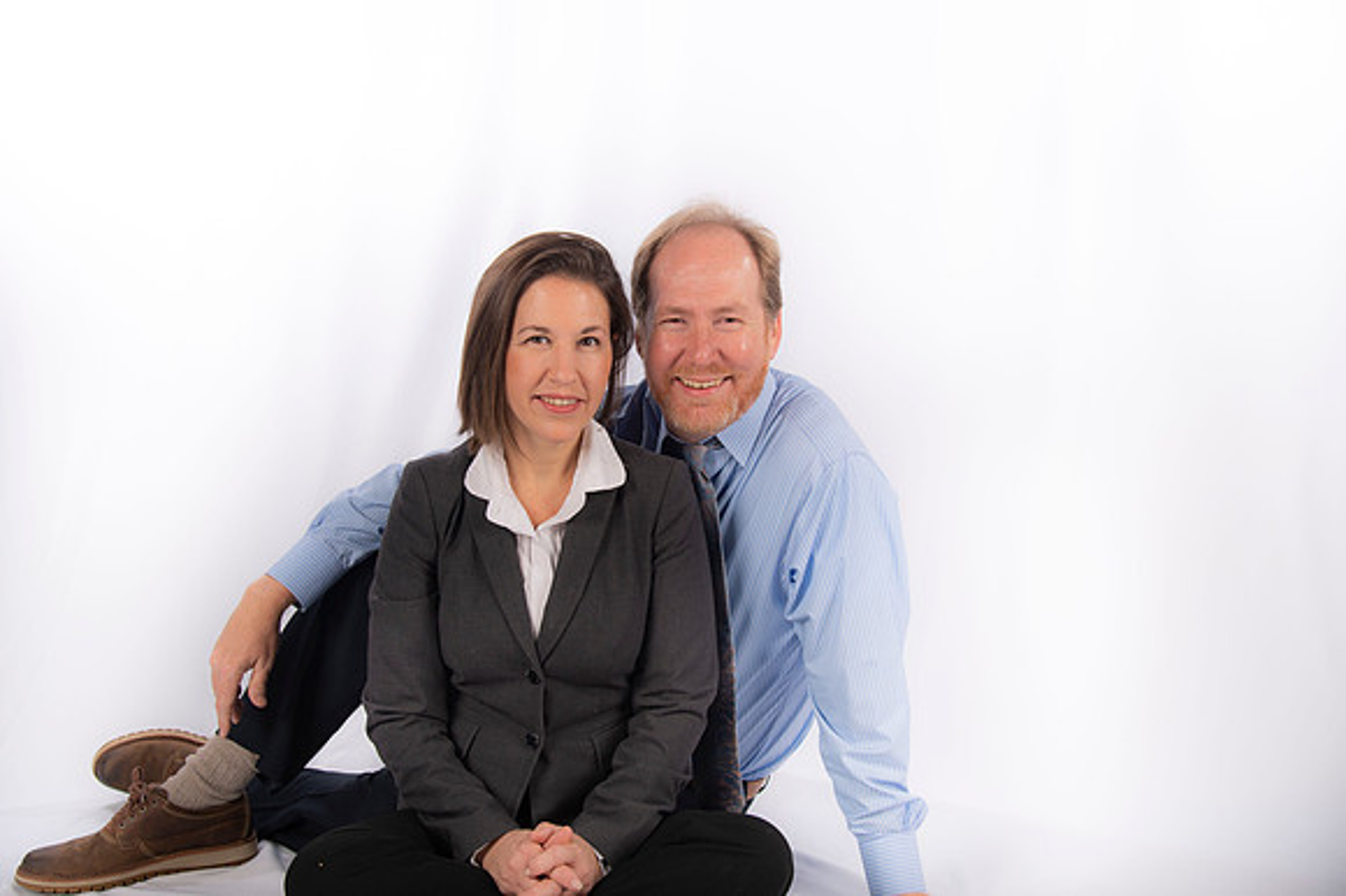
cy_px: 448
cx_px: 673
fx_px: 1644
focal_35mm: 44
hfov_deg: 44.5
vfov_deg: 30.5
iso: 100
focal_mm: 44
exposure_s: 1/200
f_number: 6.3
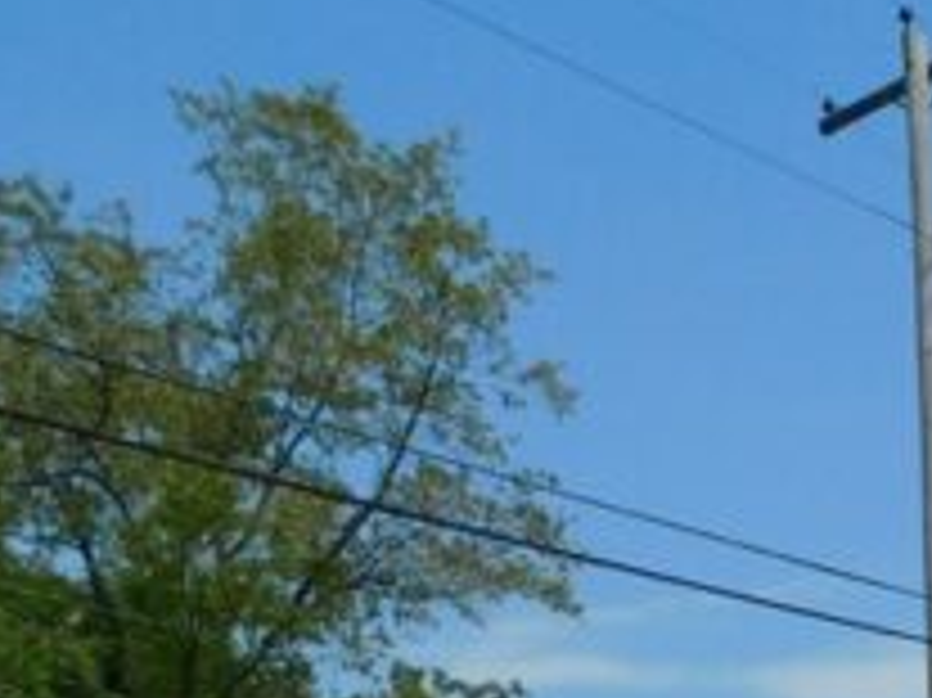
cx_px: 1031
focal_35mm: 89
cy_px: 1135
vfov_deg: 15.0
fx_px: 2395
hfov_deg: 20.9
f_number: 6
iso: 125
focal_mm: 4
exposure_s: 1/800
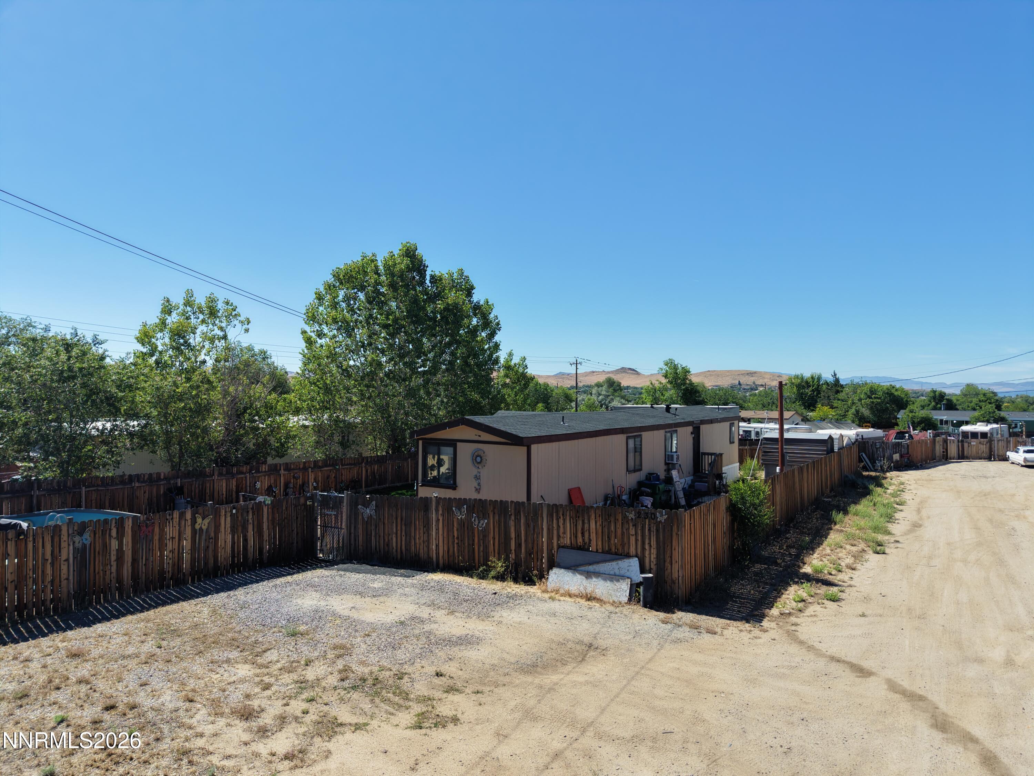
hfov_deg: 71.6
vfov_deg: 56.8
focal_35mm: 24
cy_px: 388
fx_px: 717
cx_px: 517
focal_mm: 8.67
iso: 250
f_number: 1.8
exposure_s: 1/5000
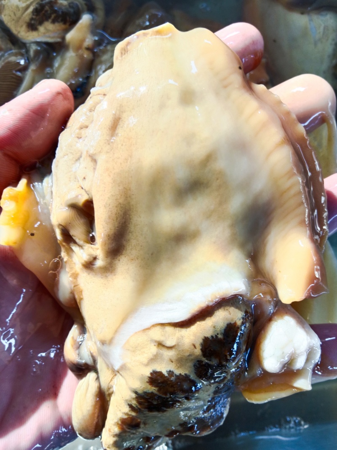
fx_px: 351
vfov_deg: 65.3
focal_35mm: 27
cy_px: 225
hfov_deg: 51.3
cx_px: 168
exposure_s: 1/33.3
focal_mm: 3.66
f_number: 2.2
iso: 119
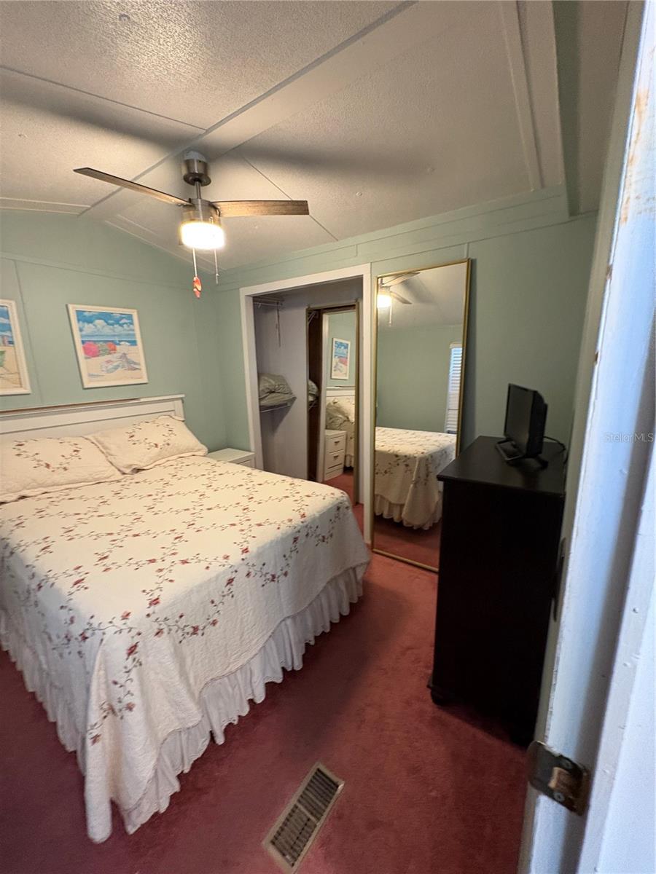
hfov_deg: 85.7
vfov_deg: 102.1
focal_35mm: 14
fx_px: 354
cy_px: 437
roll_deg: +1.9
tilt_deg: -10.9
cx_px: 328
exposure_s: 1/60
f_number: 2.2
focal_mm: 2.22
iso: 500
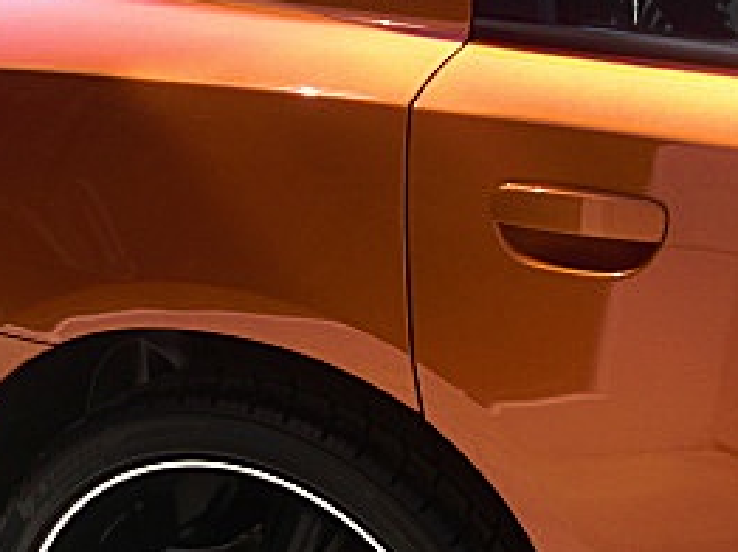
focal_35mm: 88
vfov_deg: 16.7
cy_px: 386
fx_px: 1874
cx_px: 234
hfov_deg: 22.2
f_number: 2.8
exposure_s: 1/500
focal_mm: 6.3
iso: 50
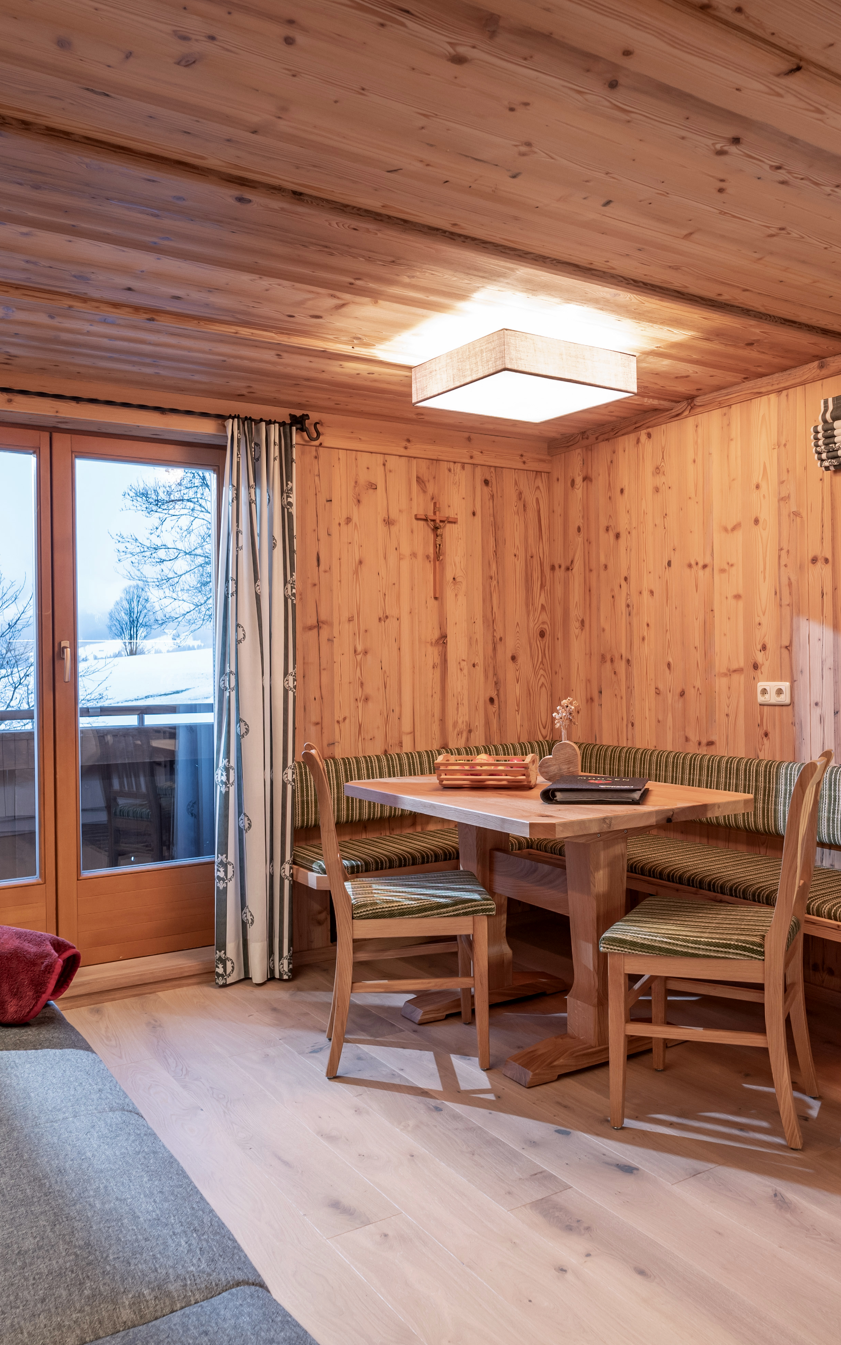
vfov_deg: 66.5
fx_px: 1027
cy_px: 662
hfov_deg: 44.2
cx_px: 530
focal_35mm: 28
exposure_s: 1/1.67
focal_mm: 18
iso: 100
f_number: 4.8
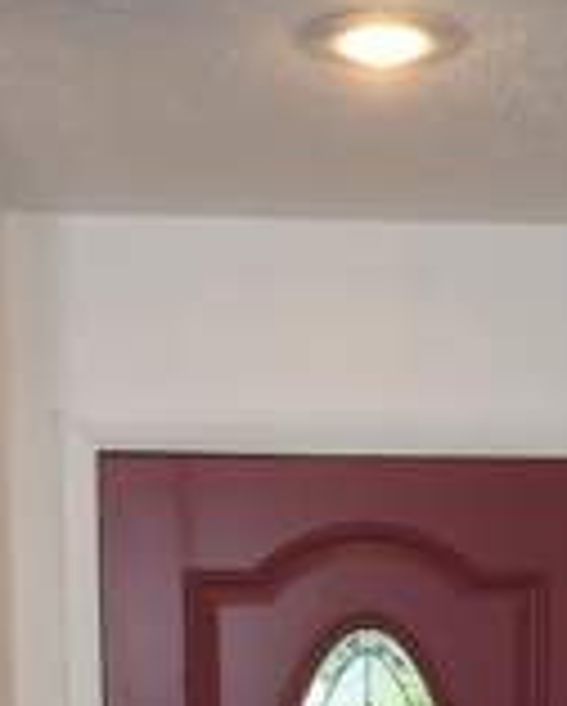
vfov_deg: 18.2
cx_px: 418
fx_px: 1989
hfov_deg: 16.2
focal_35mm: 95
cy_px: 1014
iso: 26
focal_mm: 6.9
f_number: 1.68
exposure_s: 1/47.1
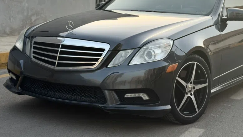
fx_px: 445
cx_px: 155
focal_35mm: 69
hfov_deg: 30.4
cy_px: 28
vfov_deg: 17.4
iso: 64
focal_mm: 6.76
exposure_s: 1/470
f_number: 1.78
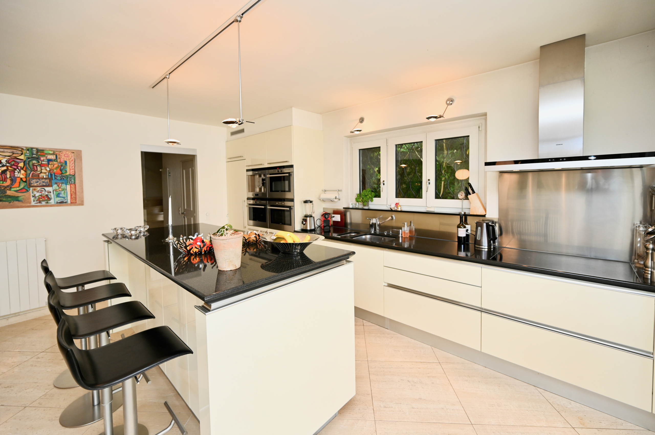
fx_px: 255
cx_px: 328
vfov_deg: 81.1
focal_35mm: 14
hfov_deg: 104.3
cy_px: 218
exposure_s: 1/80
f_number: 4.5
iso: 200
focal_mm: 14
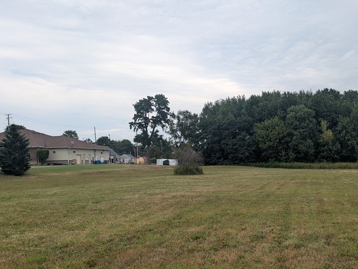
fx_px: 383
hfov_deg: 49.7
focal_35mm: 37
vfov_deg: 38.3
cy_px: 177
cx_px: 218
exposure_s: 1/772
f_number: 1.89
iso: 46
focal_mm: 5.43
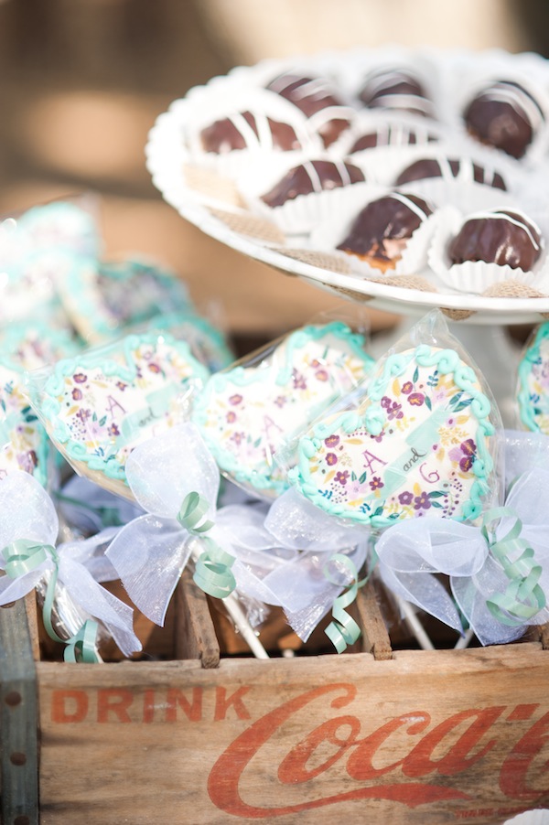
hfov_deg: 16.0
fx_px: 1947
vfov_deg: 23.9
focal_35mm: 85
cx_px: 274
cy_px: 412
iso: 200
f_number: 2.8
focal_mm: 85
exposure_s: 1/320
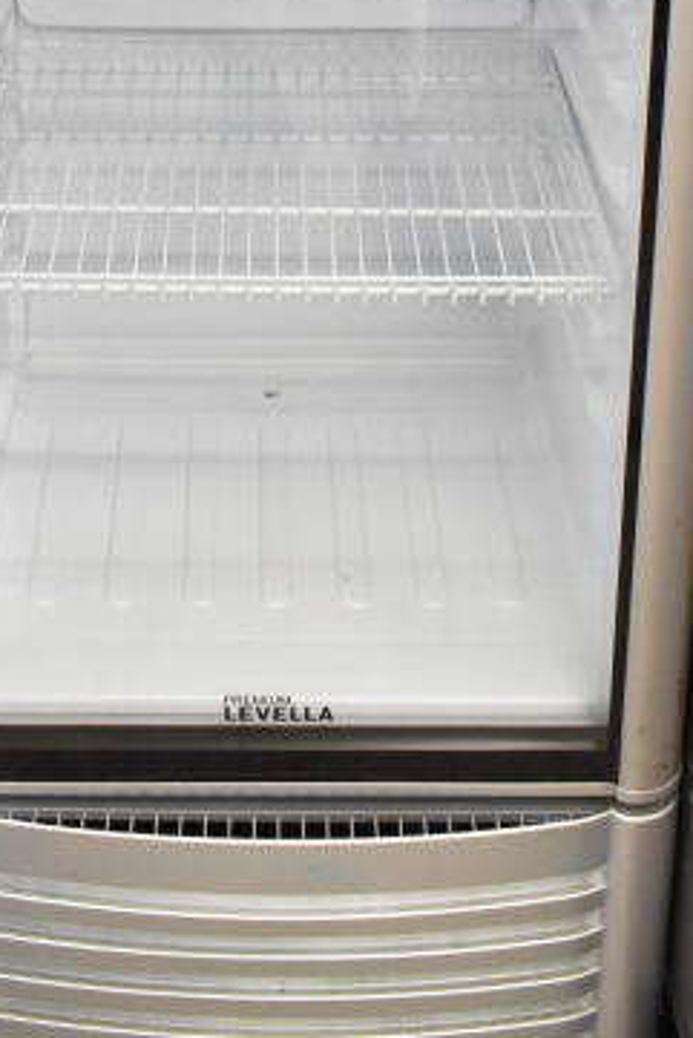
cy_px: -201
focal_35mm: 76
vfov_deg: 24.2
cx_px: 265
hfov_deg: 17.9
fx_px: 2192
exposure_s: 1/60
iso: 1600
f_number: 4
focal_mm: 20
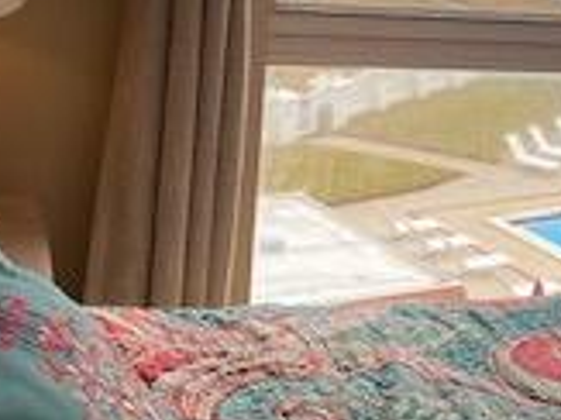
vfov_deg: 14.4
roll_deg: -6.4
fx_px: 1652
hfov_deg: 18.3
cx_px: 661
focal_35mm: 102
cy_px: 76
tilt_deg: -10.8
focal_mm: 4.25
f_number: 1.8
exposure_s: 1/927
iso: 32
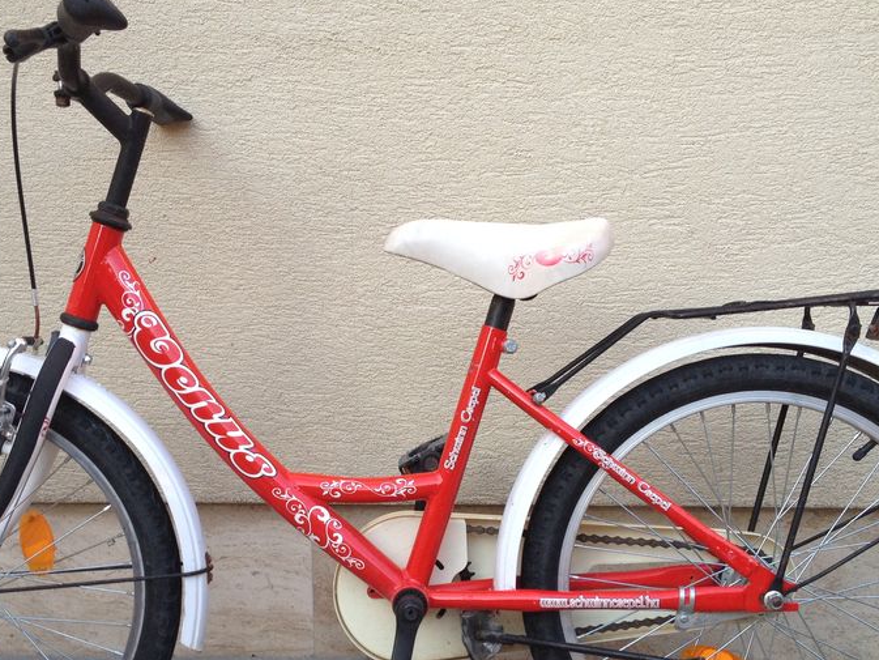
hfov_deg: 36.8
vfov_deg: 27.9
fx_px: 1321
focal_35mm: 52
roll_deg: +0.9
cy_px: 420
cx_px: 383
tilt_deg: -12.6
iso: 50
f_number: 2.4
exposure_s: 1/120
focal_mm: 4.28
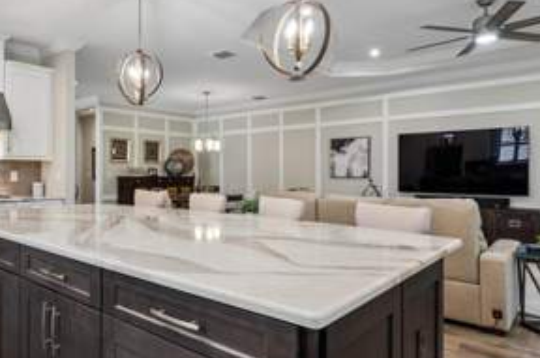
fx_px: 374
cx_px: 195
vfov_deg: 51.1
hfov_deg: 70.2
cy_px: 168
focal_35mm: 25
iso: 100
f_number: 7.1
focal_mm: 10
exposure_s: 1/2
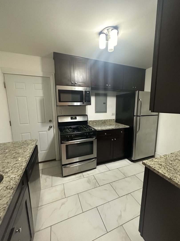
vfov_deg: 102.1
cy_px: 120
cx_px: 90
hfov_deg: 85.7
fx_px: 97
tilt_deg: -8.5
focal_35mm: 14
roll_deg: +0.0
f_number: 2.2
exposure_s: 1/60
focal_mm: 2.22
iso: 1000
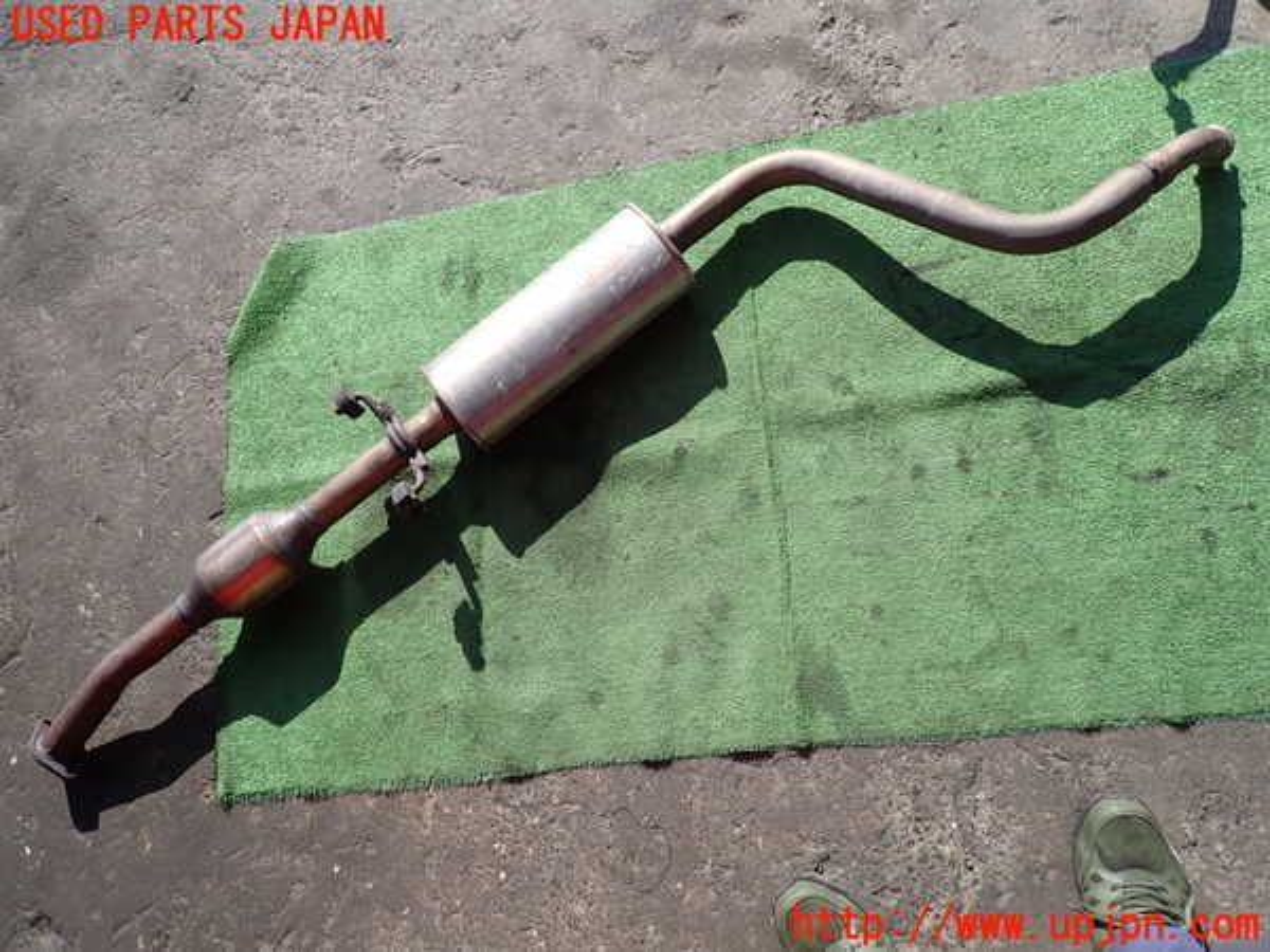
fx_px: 917
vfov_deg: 54.9
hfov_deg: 69.4
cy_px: 476
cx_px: 635
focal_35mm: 25
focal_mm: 4.5
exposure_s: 1/800
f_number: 2.8
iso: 100
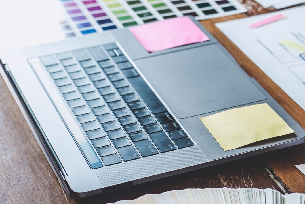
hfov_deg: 15.7
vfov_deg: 10.7
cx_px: 318
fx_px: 1085
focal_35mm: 128
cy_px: 68
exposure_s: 1/100
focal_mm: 35
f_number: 2.8
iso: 320
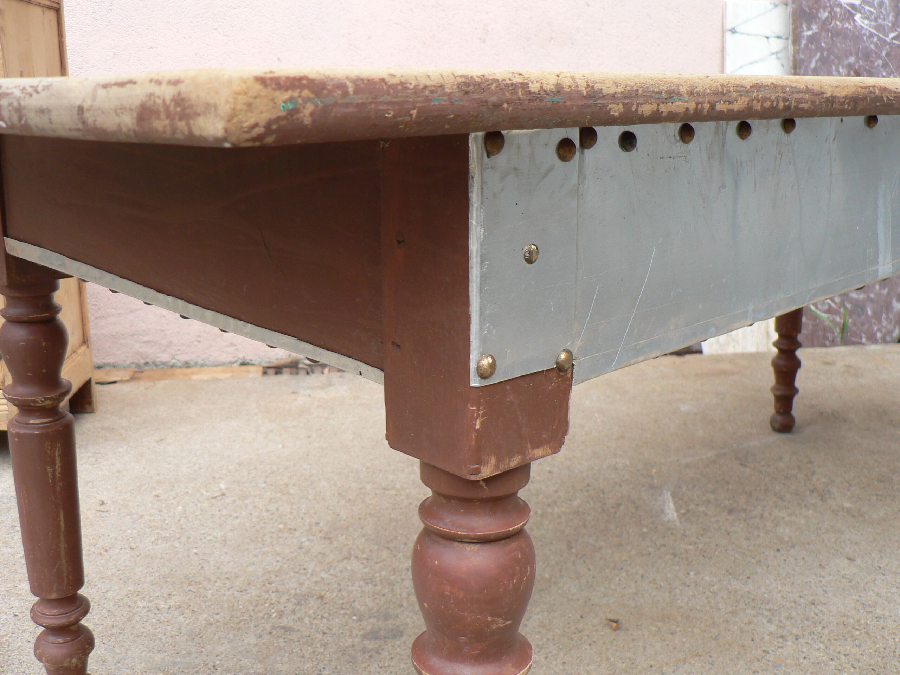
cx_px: 450
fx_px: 936
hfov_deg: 51.4
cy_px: 338
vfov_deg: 39.7
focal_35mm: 36
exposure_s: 1/200
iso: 80
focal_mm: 6
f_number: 2.8
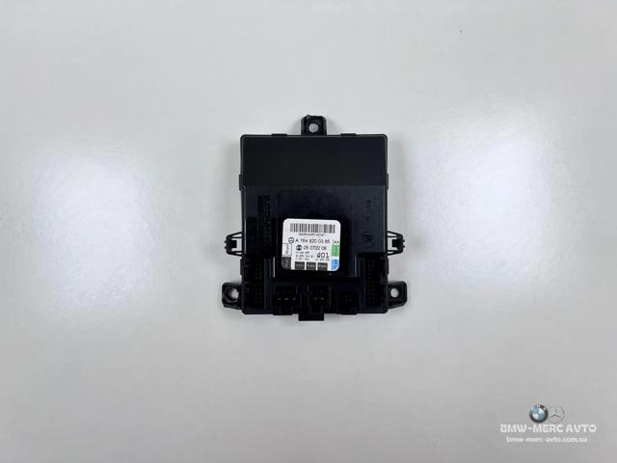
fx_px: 463
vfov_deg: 53.1
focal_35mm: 26
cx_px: 308
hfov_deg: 67.3
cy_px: 232
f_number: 1.5
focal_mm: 5.7
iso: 40
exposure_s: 1/274
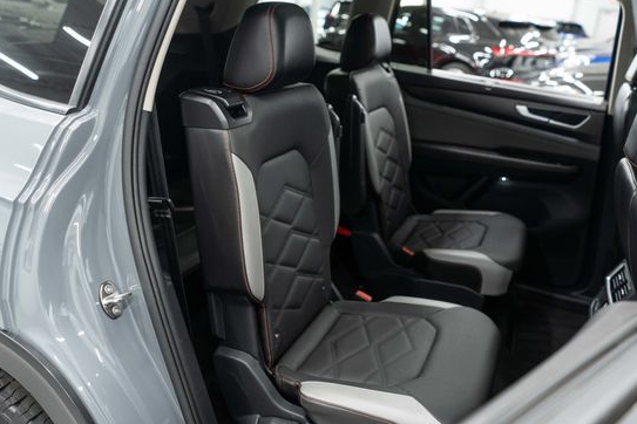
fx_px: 584
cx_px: 321
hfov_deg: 57.2
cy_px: 207
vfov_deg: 40.0
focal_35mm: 33
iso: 1000
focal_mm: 28
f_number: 3.2
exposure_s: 1/40
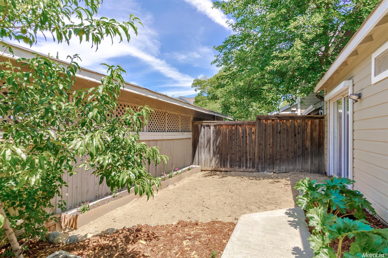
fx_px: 205
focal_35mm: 19
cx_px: 194
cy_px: 129
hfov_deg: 86.9
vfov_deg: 64.6
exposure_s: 1/100
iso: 100
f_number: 8
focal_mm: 13
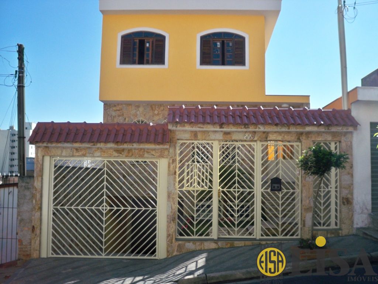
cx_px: 189
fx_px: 382
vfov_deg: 40.7
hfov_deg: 52.6
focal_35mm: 35
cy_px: 142
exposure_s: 1/500
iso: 160
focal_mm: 6.3
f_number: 4.7
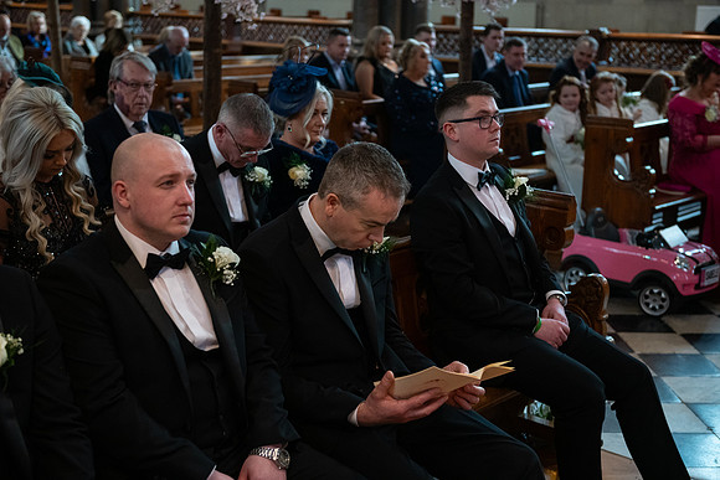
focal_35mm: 55
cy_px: 240
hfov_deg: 36.2
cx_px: 360
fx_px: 1100
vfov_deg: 24.6
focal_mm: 55
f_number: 3.5
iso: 1250
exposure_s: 1/160
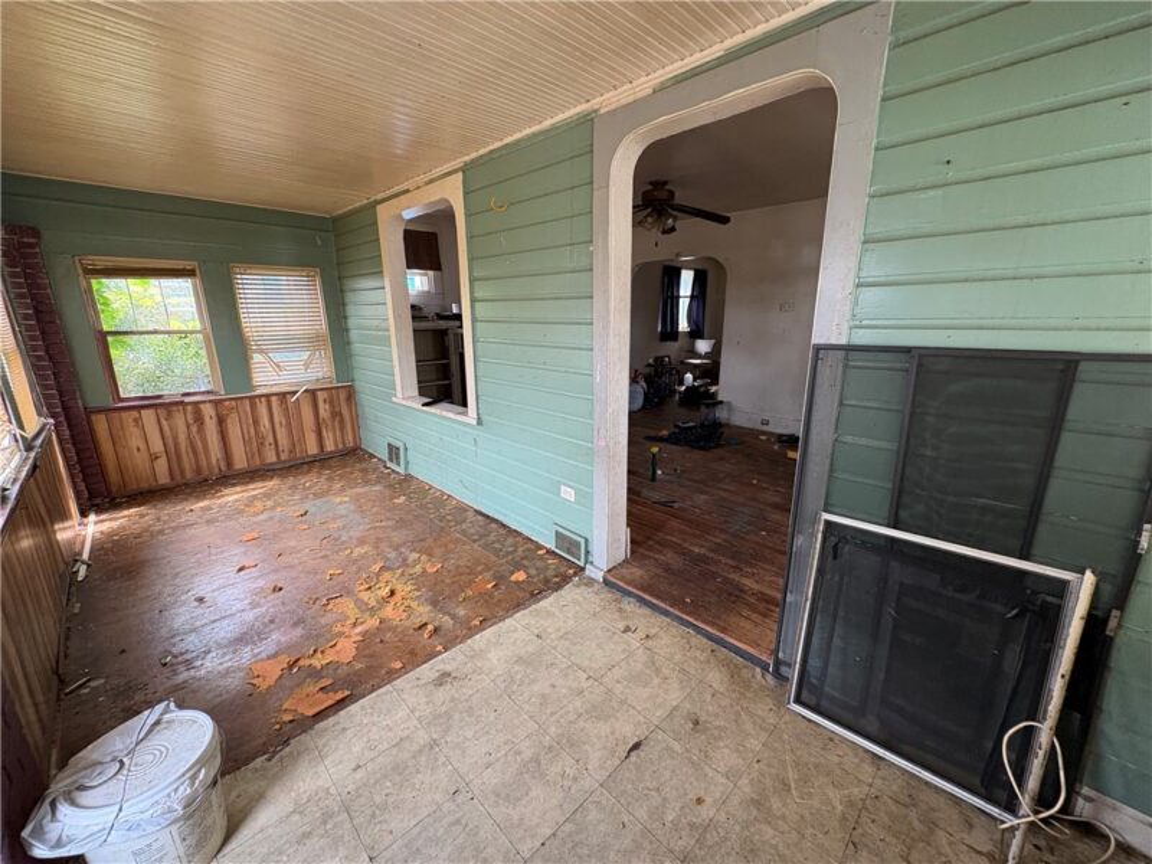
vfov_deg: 85.7
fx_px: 466
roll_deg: +1.0
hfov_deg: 102.1
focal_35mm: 14
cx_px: 576
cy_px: 432
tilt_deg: -13.3
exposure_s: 1/66
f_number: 2.2
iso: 200
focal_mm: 2.22
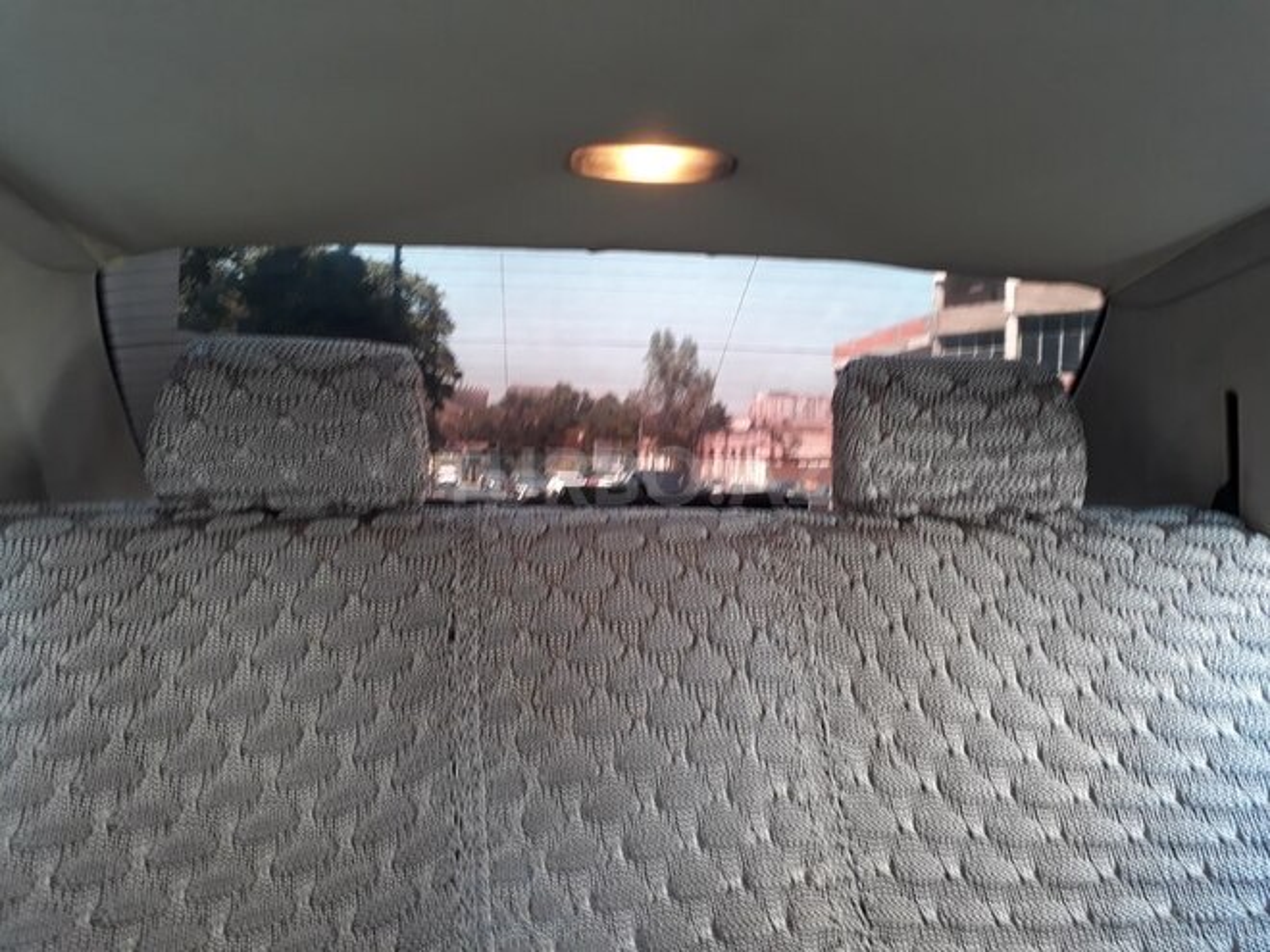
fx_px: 991
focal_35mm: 27
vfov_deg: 51.4
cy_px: 476
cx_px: 635
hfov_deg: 65.3
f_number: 1.9
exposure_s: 1/33
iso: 50
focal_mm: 3.6
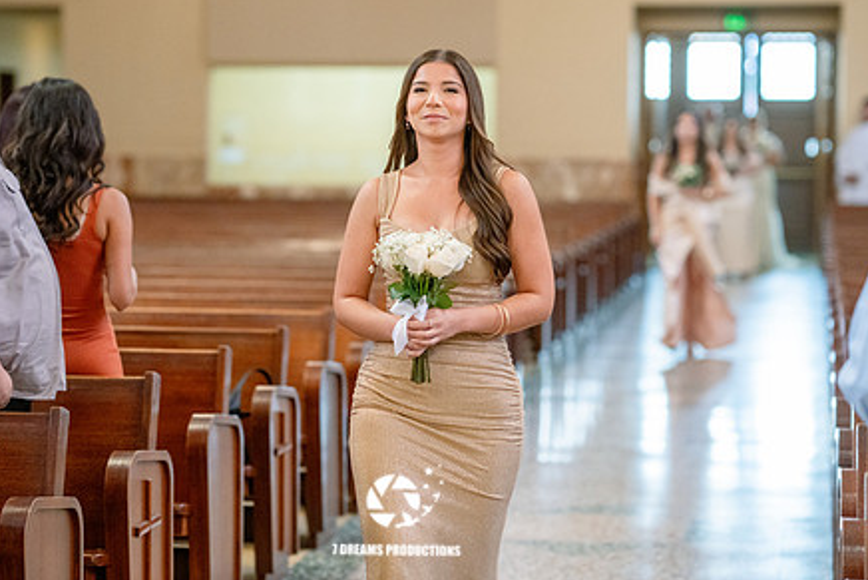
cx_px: 396
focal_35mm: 113
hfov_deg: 18.1
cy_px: 232
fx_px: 2725
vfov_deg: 12.1
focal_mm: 85
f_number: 2
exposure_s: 1/125
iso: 2000
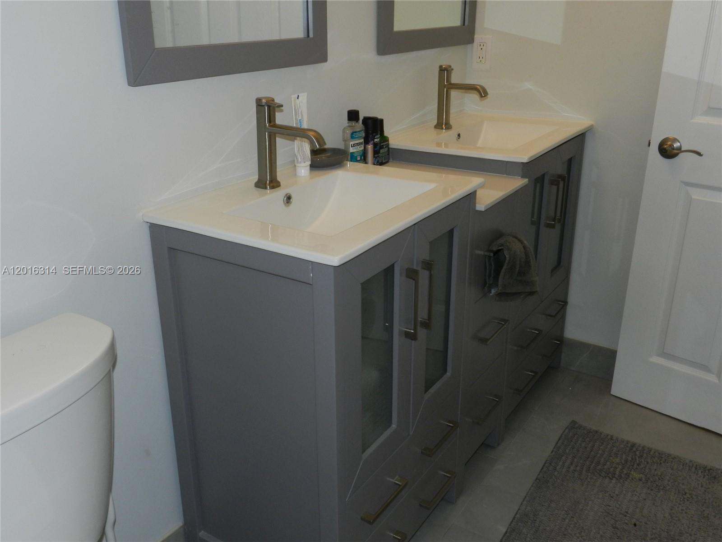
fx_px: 667
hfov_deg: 56.8
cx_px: 361
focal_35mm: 32
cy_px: 271
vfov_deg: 44.2
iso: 200
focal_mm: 5.6
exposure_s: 1/30
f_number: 5.6
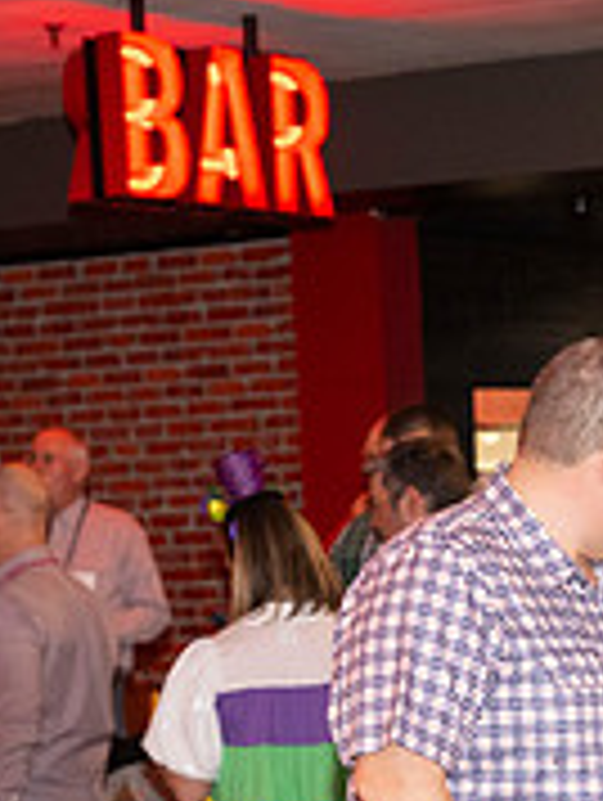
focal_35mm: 144
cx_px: 652
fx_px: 3337
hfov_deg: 10.2
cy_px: 839
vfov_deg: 13.5
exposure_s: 1/100
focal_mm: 46
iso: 2000
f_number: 5.6
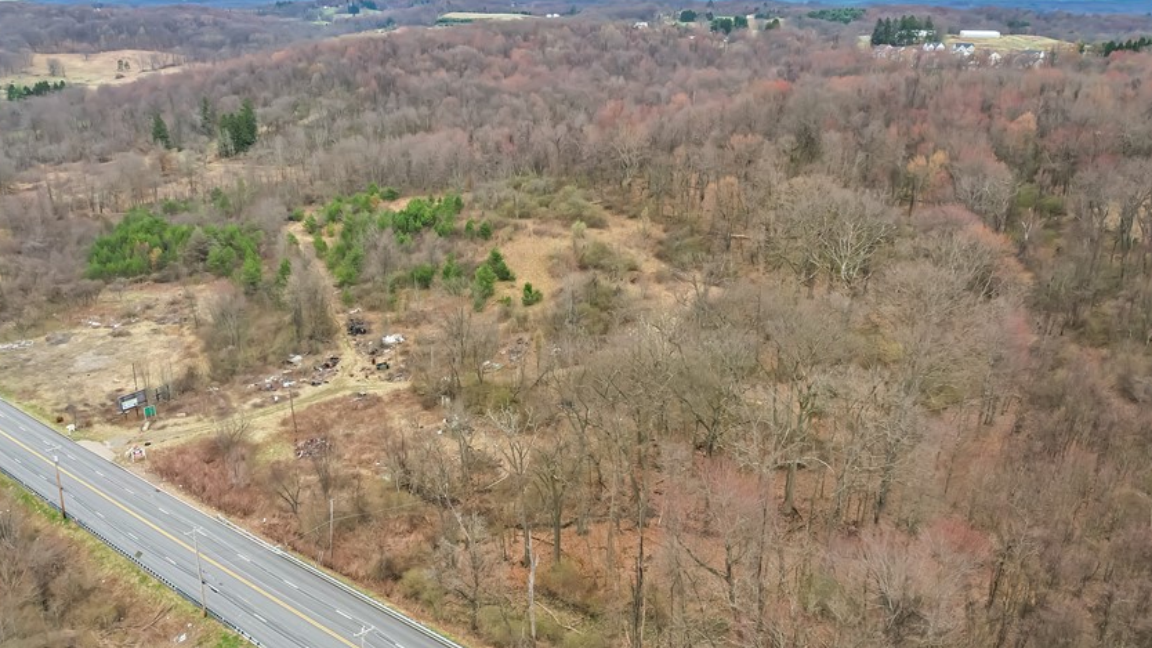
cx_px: 553
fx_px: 916
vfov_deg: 38.8
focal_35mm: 30
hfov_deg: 64.3
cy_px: 377
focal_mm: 8.38
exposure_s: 1/400
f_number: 2.8
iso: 100
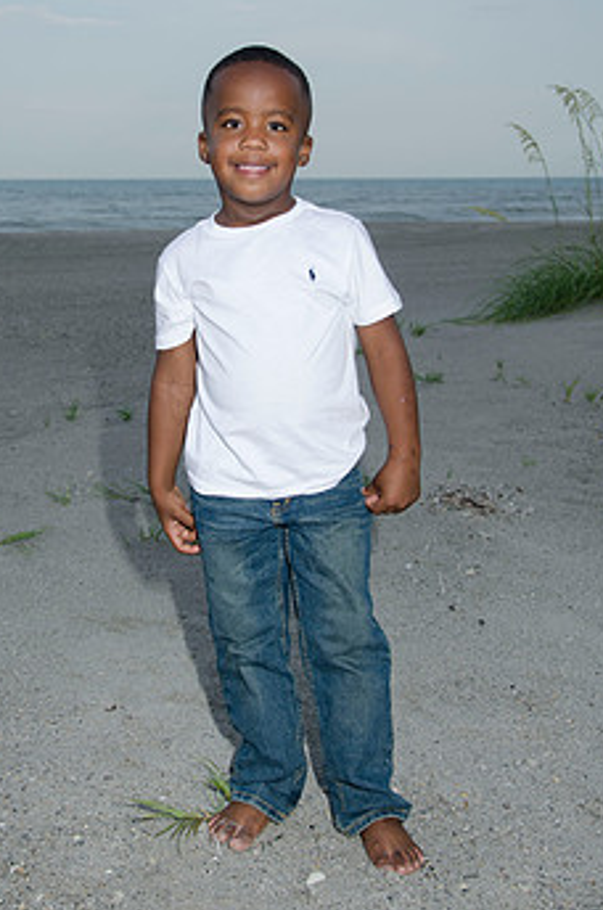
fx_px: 1387
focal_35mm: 55
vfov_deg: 36.2
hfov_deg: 24.5
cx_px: 249
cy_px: 362
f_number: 5.6
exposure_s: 1/250
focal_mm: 28
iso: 100
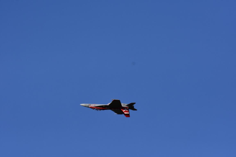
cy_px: 78
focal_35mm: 315
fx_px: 2065
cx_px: 118
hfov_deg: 6.5
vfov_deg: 4.4
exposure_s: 1/3200
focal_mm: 210
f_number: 7.1
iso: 800
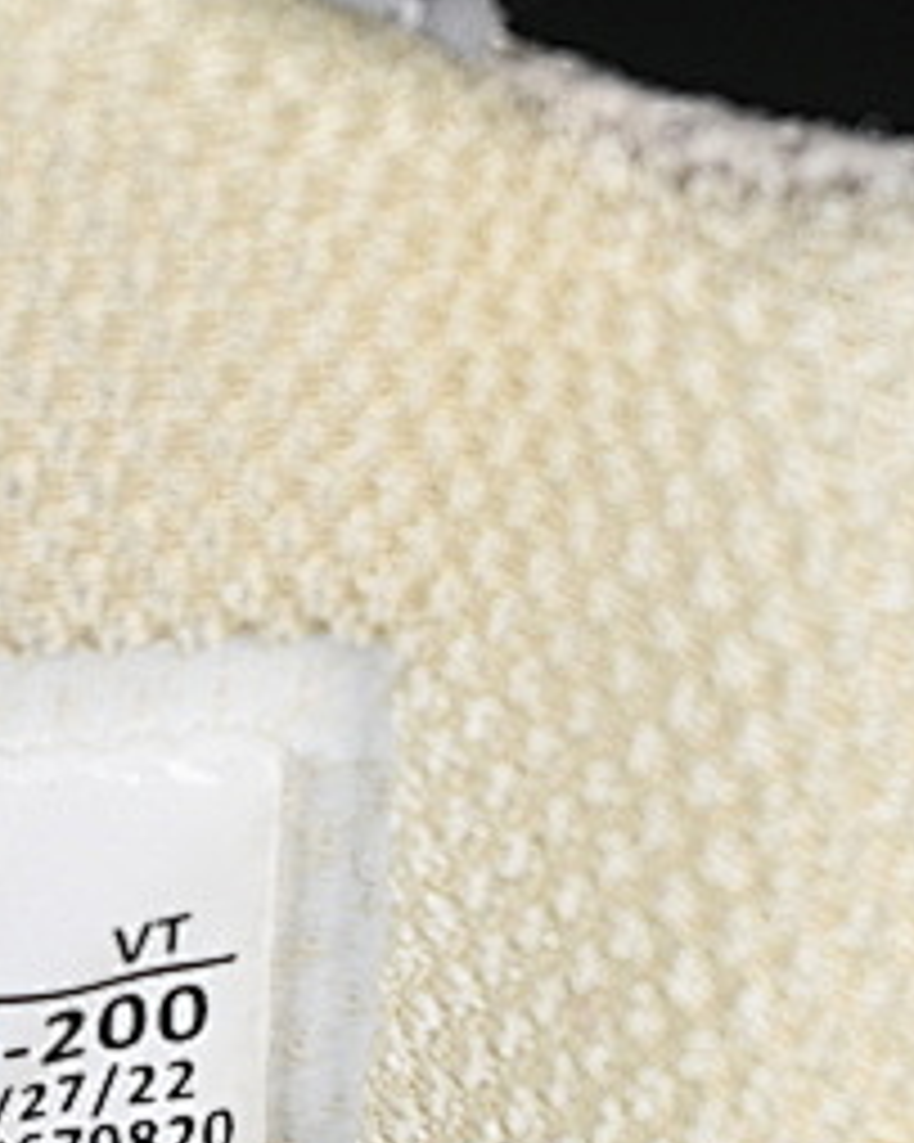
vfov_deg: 6.4
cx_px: -275
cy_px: 1282
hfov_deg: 5.1
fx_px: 10116
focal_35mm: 299
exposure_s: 1/80
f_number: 7.1
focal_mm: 50
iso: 160
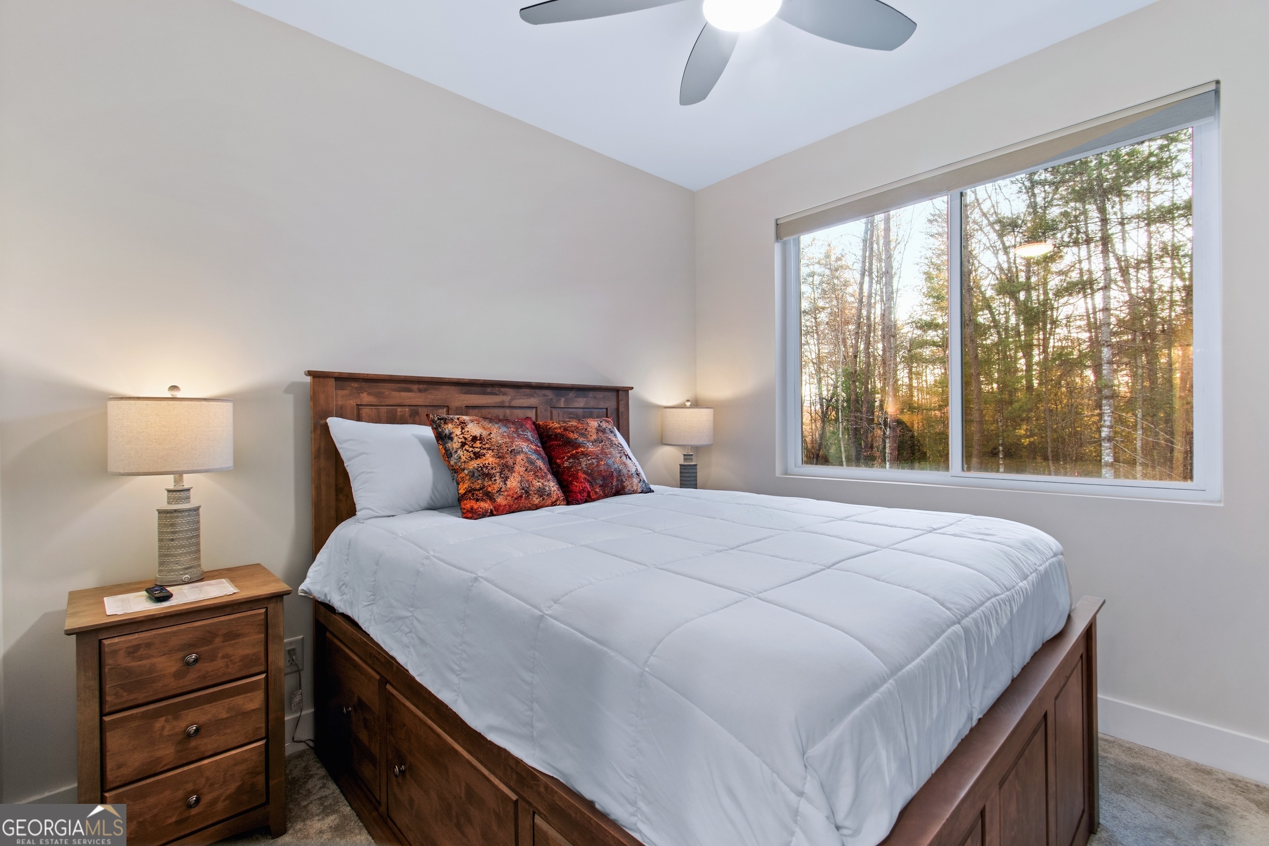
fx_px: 529
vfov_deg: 77.3
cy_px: 423
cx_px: 634
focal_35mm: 15
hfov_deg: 100.4
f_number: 10
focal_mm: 10
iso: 100
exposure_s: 1/1.25
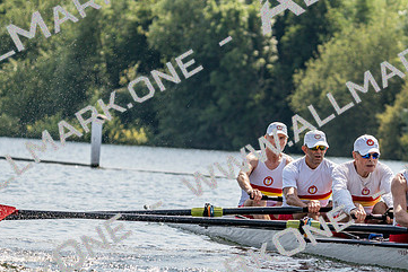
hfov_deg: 6.4
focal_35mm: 321
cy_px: 200
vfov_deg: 4.3
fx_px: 3639
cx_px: 321
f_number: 5.6
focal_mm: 200
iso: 160
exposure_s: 1/1600
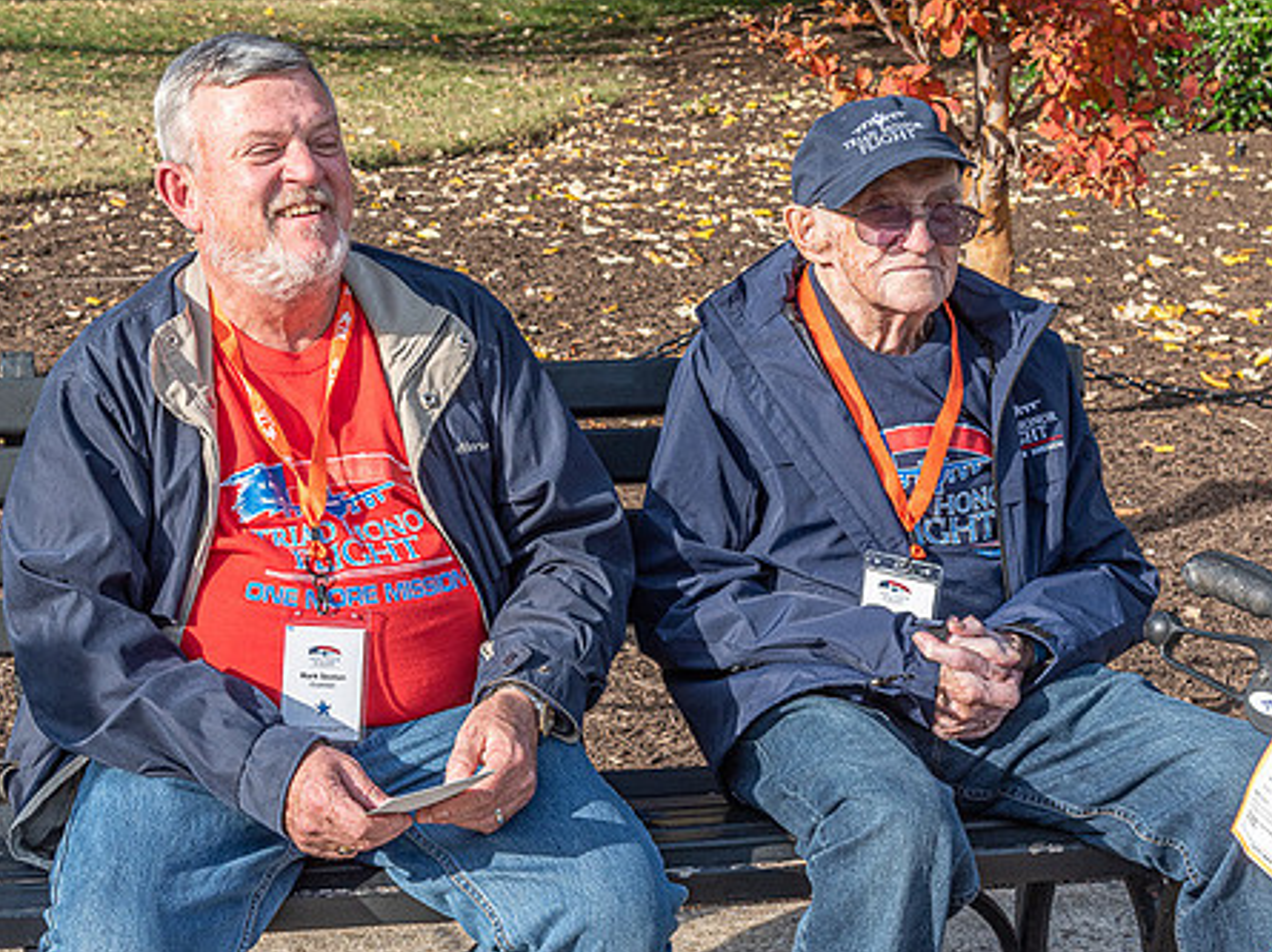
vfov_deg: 21.3
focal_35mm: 69
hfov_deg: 28.1
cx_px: 454
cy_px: 439
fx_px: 2533
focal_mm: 55
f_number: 11
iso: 500
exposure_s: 1/500
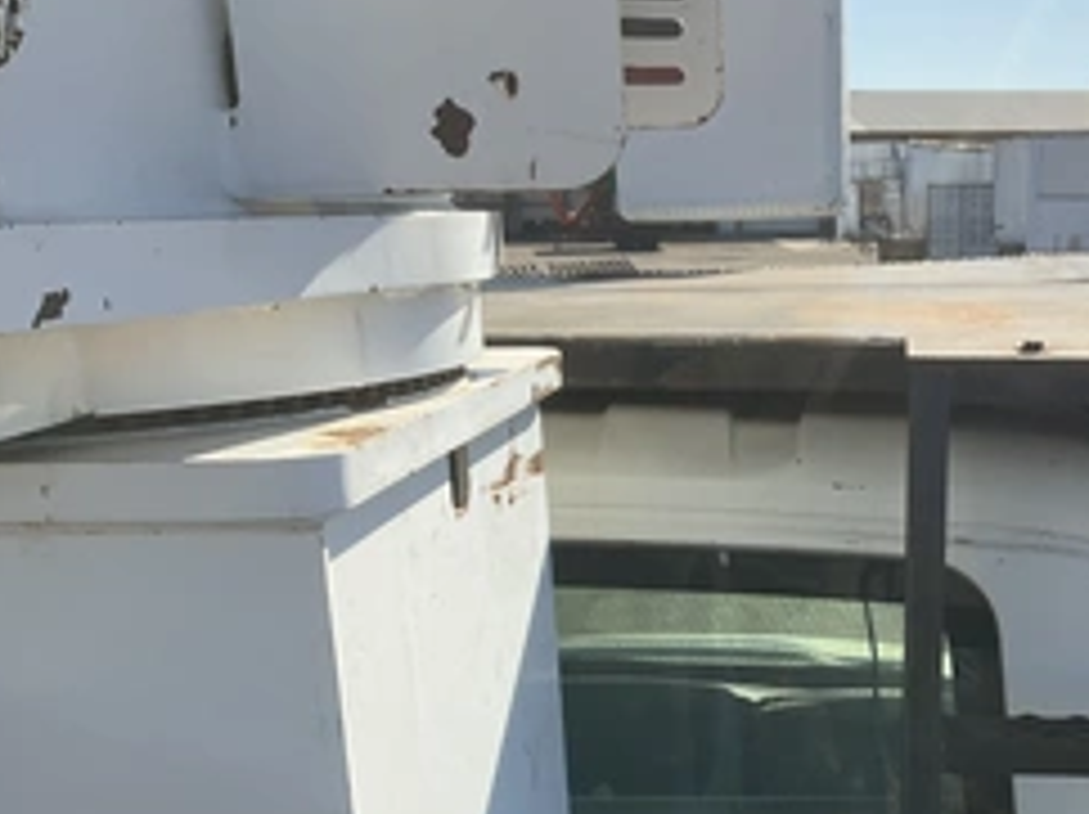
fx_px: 1509
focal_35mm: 48
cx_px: 814
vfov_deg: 29.7
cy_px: 621
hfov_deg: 38.7
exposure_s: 1/1412
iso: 25
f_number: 1.8
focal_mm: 3
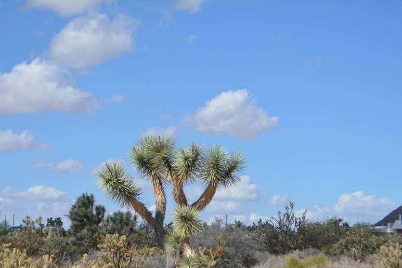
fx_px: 1292
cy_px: 187
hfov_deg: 17.7
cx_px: 194
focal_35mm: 116
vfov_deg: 11.8
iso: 400
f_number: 7.1
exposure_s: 1/1600
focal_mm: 55
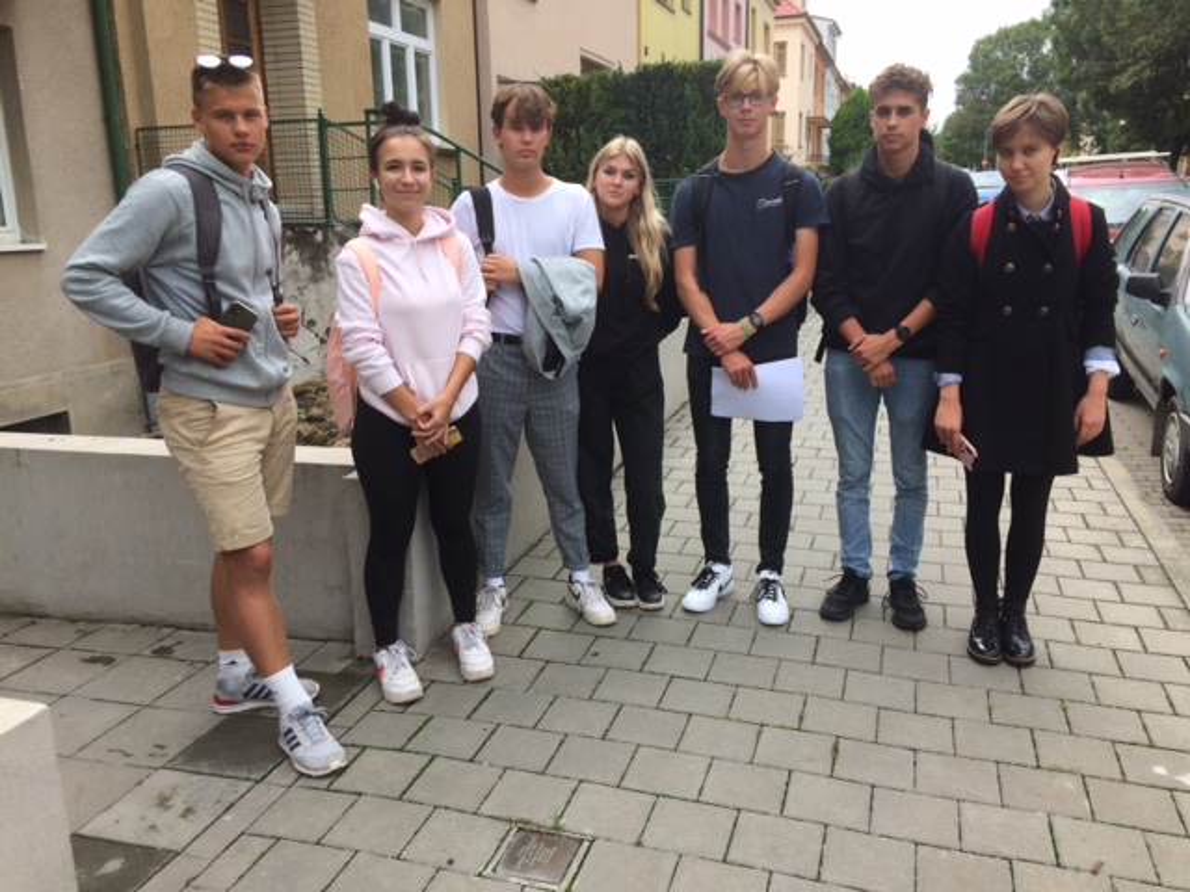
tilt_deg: -13.7
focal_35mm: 29
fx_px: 997
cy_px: 446
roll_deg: +0.1
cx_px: 595
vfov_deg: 48.2
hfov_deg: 61.7
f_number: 2.2
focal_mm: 4.15
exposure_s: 1/260
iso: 32
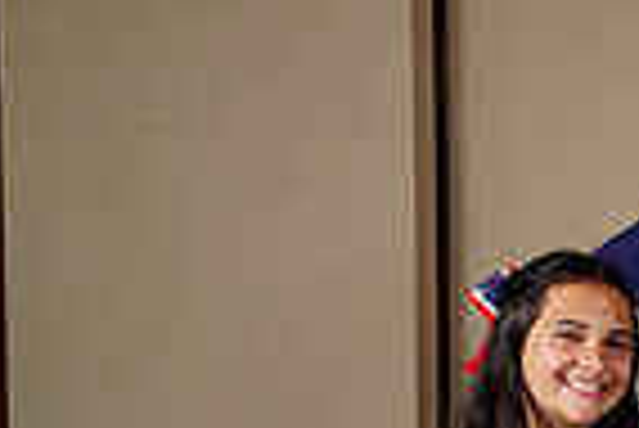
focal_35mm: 217
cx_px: 1260
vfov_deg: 6.3
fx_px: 3856
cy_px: 687
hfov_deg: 8.9
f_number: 6.3
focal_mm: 53
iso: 200
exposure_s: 1/200
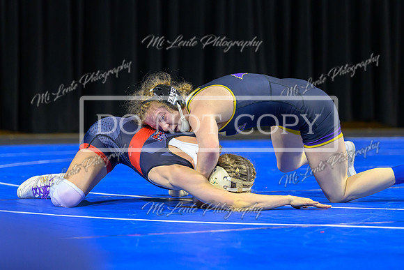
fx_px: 1672
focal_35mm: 149
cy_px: 147
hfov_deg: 13.8
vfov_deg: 9.2
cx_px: 202
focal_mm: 105
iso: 3200
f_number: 2.8
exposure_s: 1/800
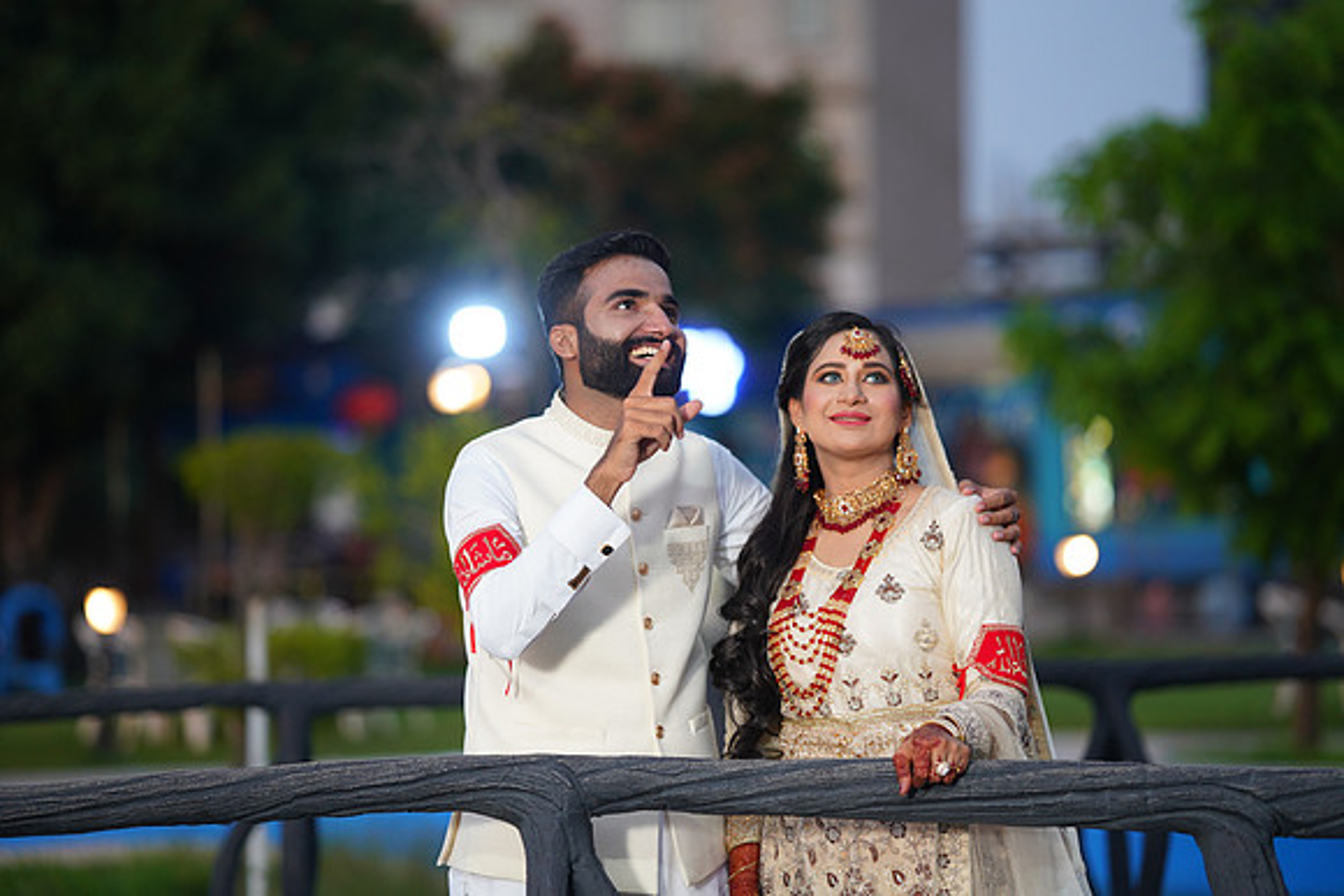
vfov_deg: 16.1
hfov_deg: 23.9
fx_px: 3174
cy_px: 448
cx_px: 672
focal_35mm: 85
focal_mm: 85
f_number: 1.4
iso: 640
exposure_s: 1/200
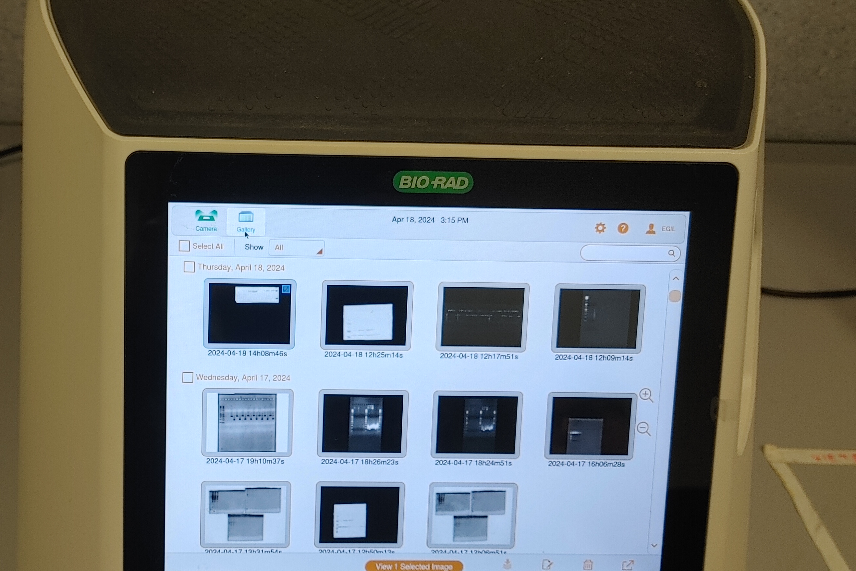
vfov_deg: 32.6
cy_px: 313
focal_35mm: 41
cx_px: 258
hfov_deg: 46.3
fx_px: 975
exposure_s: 1/100
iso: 100
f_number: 1.8
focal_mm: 4.81
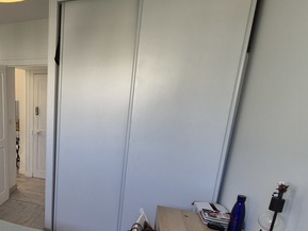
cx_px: 39
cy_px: 146
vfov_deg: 56.1
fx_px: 214
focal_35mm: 24
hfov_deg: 61.9
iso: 50
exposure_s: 1/100
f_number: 2.2
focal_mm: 2.2
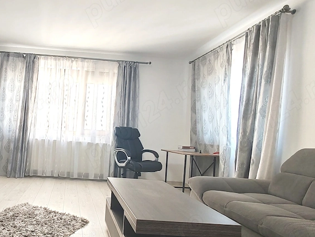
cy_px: 128
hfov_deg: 60.0
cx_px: 79
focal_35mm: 28
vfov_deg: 49.7
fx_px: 255
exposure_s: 1/33
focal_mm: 1.96
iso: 64
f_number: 2.2
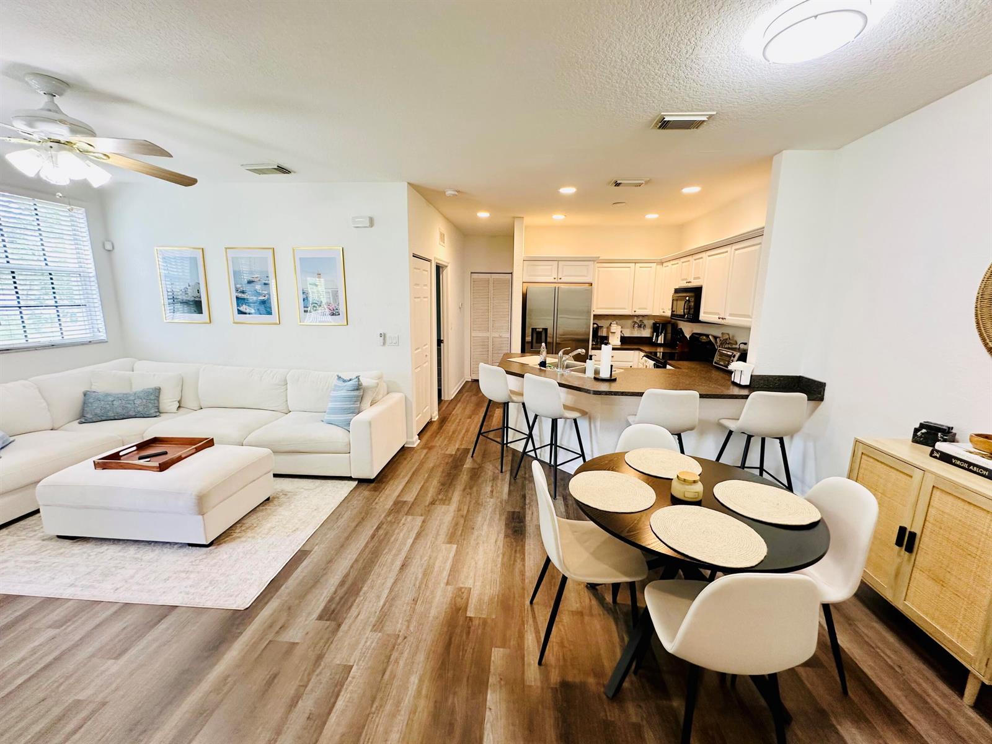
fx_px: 401
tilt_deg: -10.9
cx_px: 496
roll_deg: -1.2
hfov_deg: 102.1
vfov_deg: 85.7
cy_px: 372
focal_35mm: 14
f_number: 2.2
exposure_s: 1/60
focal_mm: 2.22
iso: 160
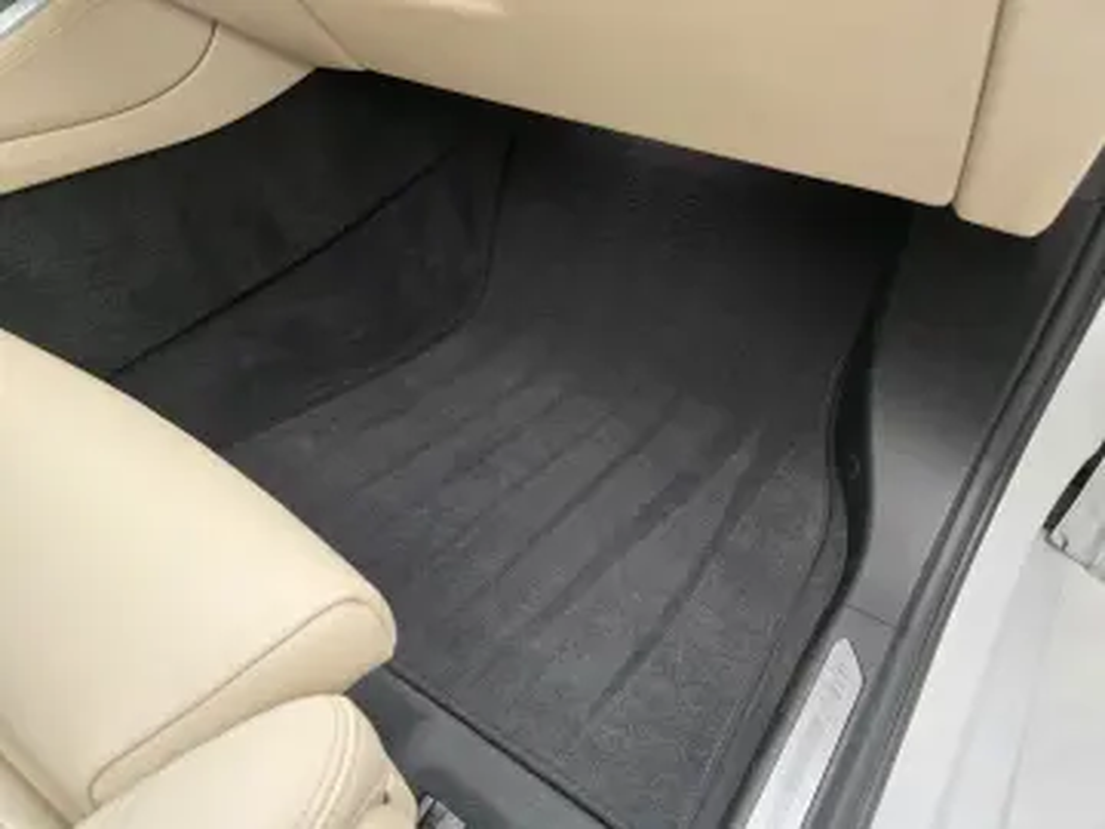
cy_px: 414
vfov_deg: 58.9
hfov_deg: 73.9
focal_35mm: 23
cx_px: 552
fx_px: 734
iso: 800
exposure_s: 1/100
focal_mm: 6.3
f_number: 1.7
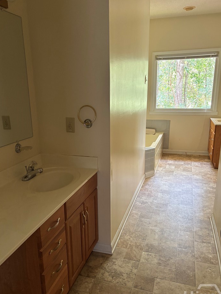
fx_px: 247
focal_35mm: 29
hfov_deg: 48.2
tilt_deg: -16.6
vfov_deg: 61.6
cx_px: 105
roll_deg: +2.0
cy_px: 158
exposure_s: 1/60
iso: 400
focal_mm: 5.96
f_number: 1.6
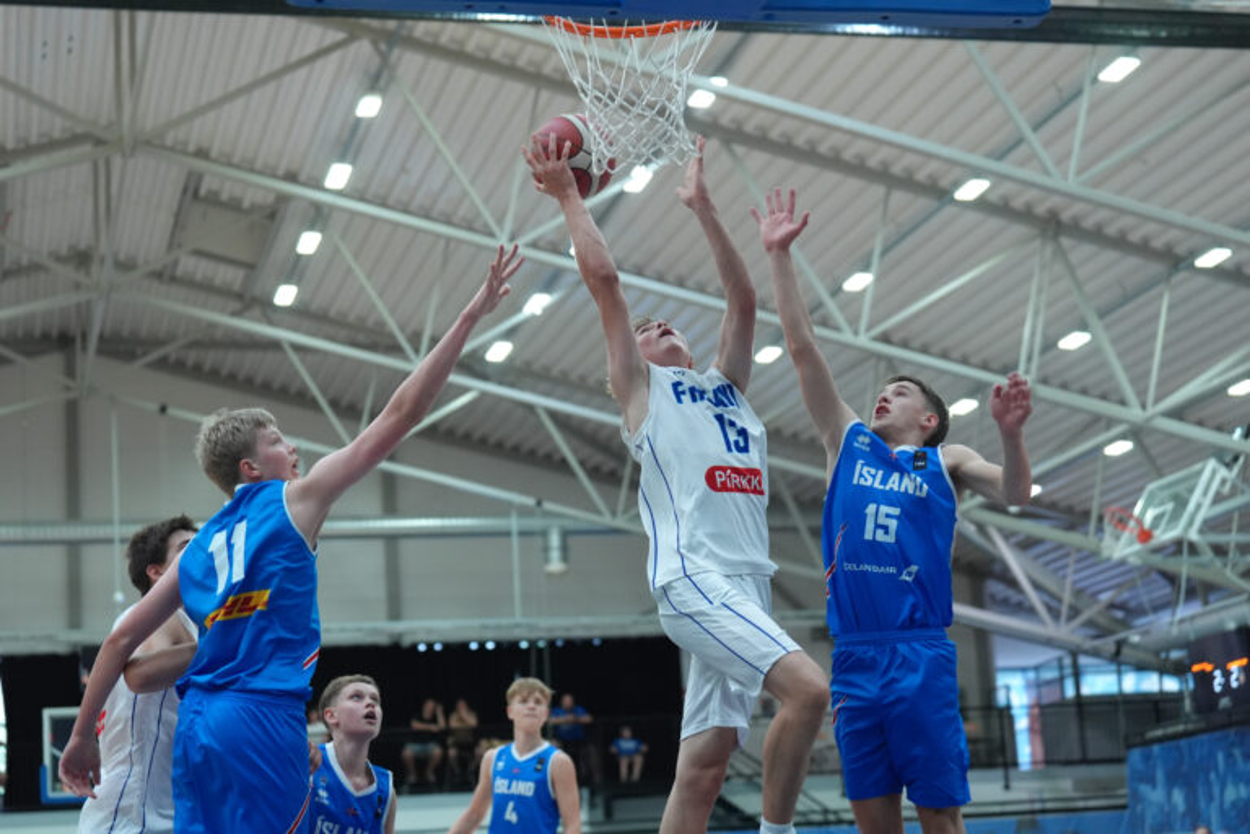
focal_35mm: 70
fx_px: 2430
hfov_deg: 28.8
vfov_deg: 19.5
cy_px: 417
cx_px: 625
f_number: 3.2
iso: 3200
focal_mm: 70
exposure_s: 1/800
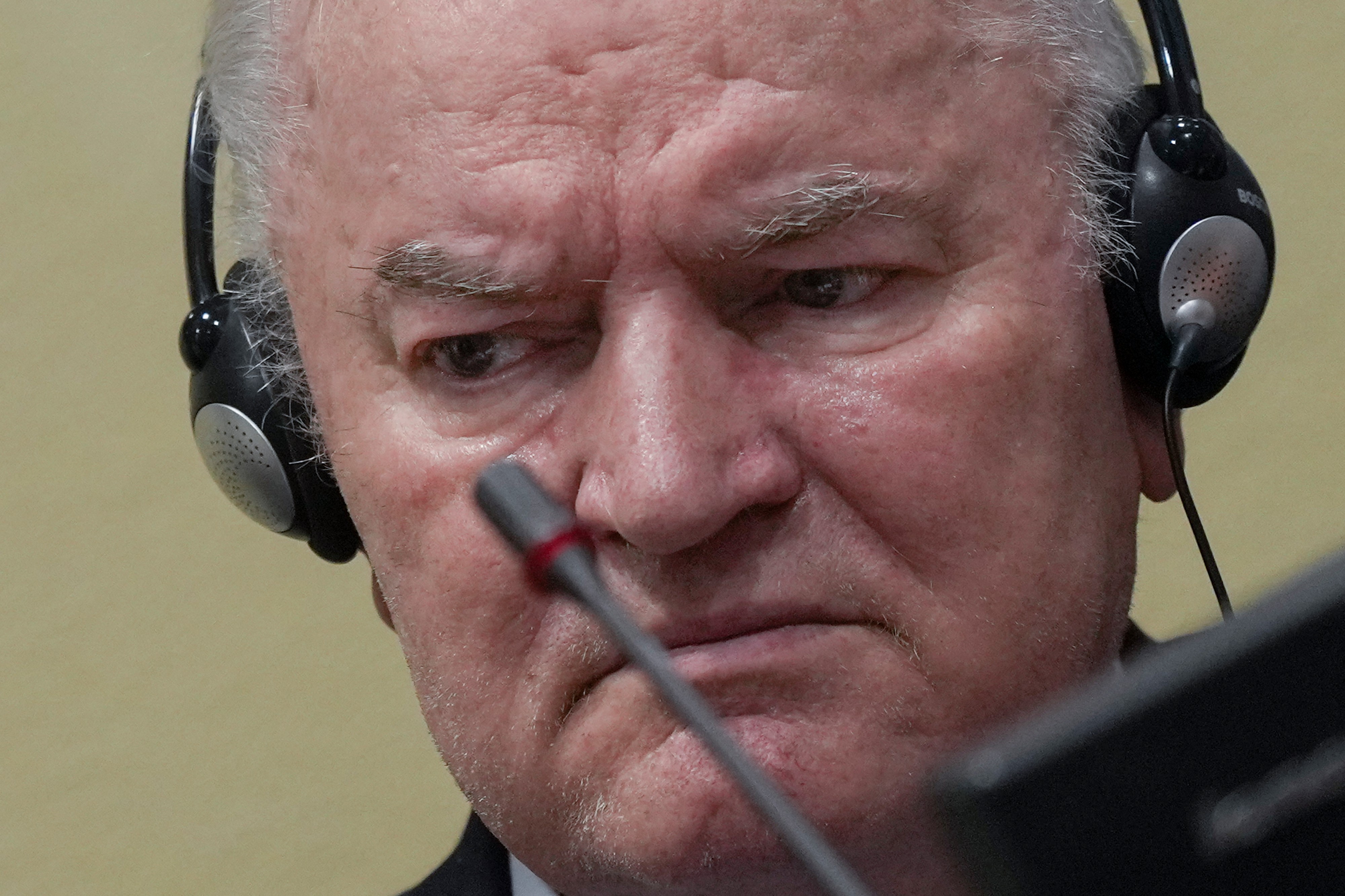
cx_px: 672
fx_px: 14944
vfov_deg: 3.4
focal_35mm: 400
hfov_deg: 5.2
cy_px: 448
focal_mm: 400
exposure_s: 1/500
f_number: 3.2
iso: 1600
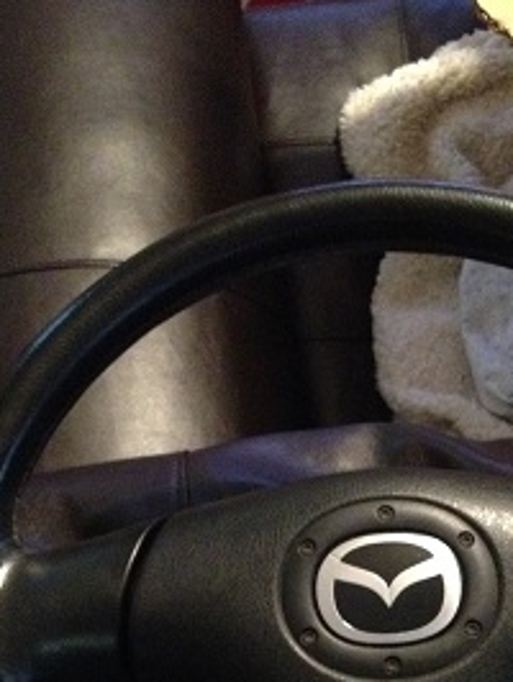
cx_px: 396
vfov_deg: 25.0
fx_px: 1460
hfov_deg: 19.8
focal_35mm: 74
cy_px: 683
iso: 800
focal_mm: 4.3
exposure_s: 1/15
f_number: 2.4
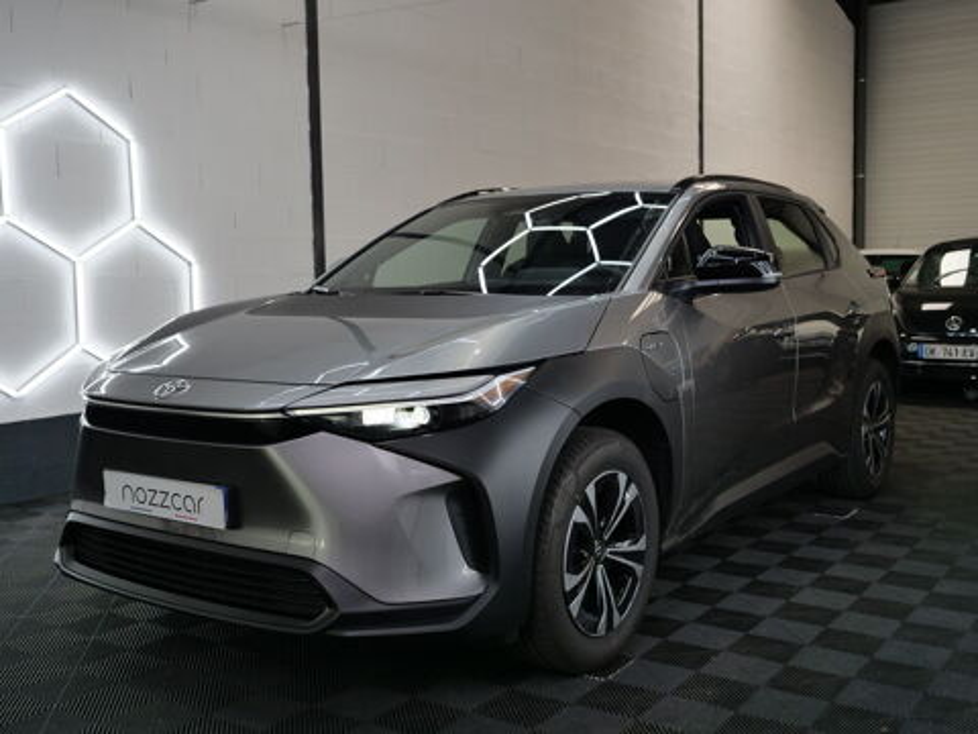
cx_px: 489
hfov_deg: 51.4
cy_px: 367
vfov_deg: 39.7
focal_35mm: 36
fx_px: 1017
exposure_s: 1/60
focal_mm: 18
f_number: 3.3
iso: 200
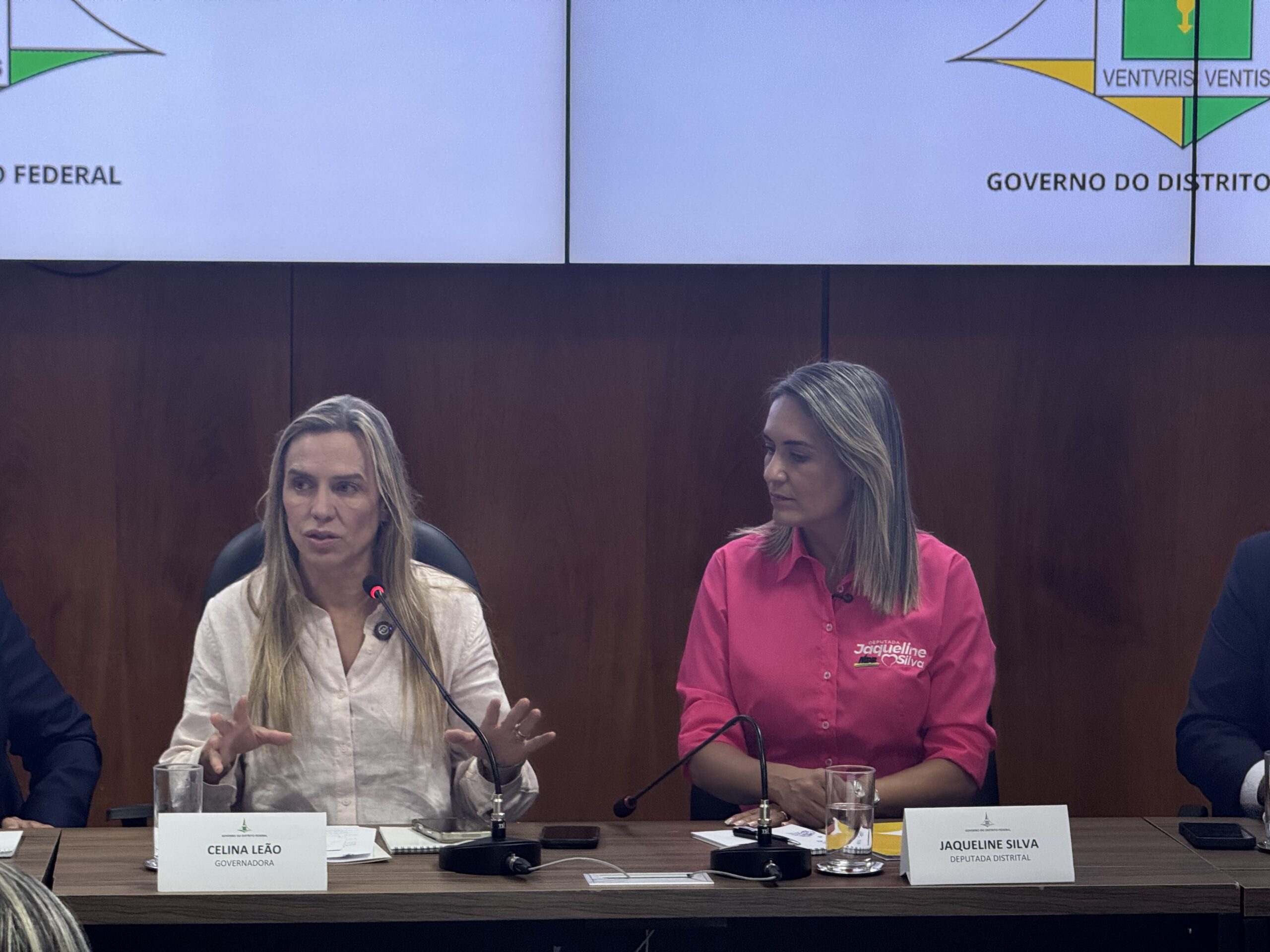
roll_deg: -0.7
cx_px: 635
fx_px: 4403
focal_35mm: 120
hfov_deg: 16.4
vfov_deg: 12.3
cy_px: 476
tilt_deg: -4.5
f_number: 2.8
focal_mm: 15.66
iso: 250
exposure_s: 1/60
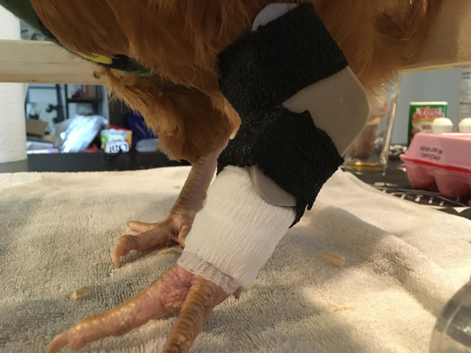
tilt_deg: -8.0
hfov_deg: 61.7
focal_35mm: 29
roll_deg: -0.9
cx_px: 236
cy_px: 176
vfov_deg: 48.2
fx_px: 395
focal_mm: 4.15
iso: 250
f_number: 2.2
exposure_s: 1/15
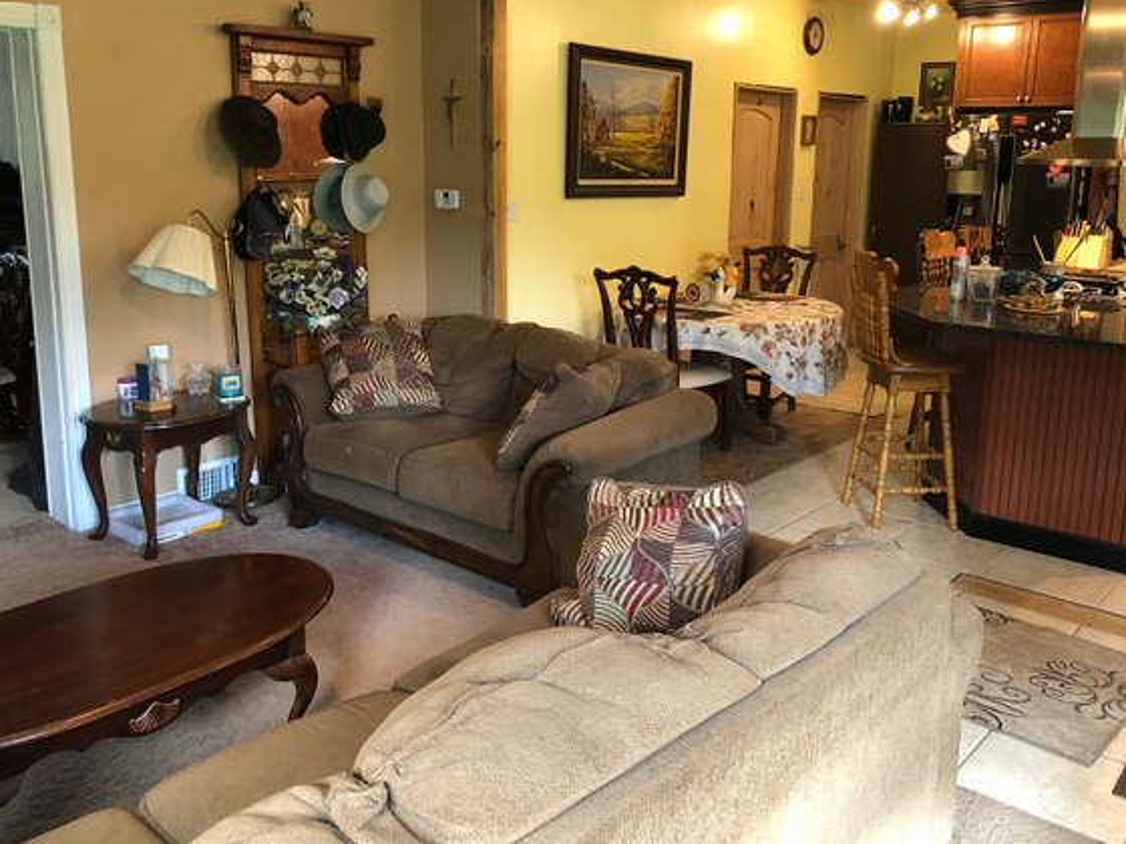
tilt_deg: -10.8
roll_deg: -1.3
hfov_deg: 56.8
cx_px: 579
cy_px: 364
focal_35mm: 32
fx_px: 1041
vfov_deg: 44.1
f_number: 1.8
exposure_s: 1/15
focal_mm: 4
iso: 64
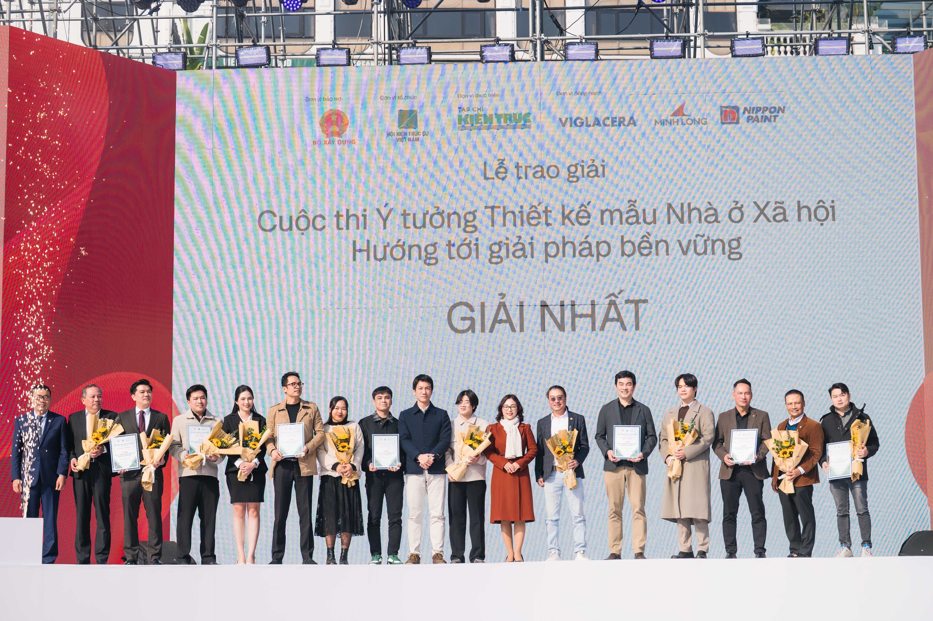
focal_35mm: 70
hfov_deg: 28.9
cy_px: 310
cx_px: 466
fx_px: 1813
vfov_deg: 19.4
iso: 100
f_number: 3.5
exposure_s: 1/1600
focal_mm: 70
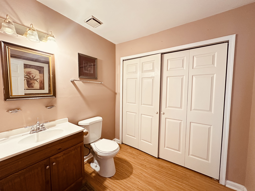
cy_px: 96
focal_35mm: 14
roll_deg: -0.9
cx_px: 128
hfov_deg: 102.1
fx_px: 103
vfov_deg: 85.7
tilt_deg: -3.9
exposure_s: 1/60
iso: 800
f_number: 2.2
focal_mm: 2.22
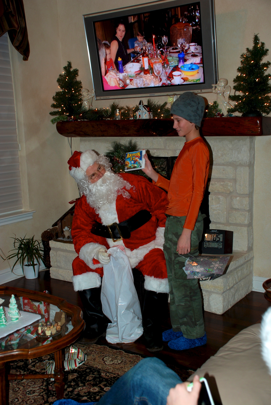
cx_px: 136
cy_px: 202
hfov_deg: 32.0
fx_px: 473
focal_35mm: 42
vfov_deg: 46.3
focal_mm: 28
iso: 200
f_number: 4
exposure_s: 1/60
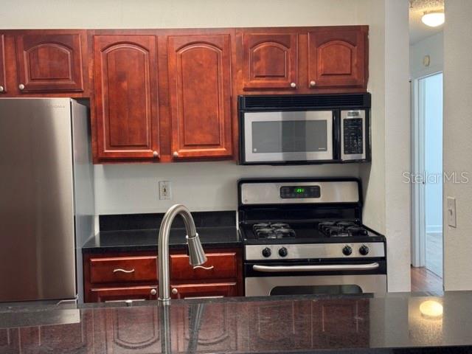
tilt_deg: -3.6
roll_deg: +0.9
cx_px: 236
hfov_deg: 39.7
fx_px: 654
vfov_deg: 30.3
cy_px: 177
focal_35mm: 48
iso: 250
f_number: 1.78
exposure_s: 1/40
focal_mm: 6.76
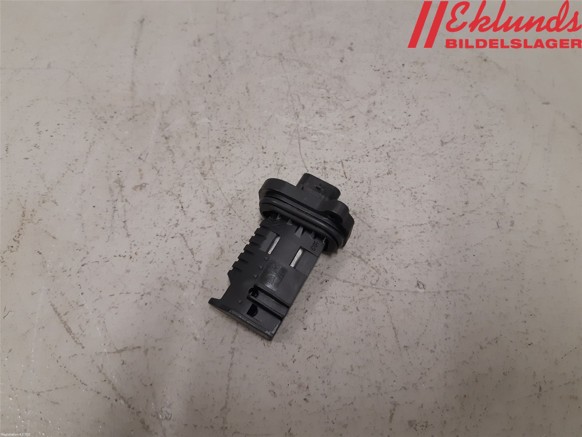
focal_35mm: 26
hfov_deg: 67.3
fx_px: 437
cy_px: 218
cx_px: 291
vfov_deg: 53.1
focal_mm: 3.93
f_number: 1.7
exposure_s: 1/50
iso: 160
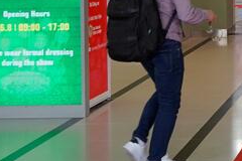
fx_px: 807
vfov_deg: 11.1
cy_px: -67
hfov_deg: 15.6
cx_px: 373
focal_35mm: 120
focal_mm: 24
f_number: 4
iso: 500
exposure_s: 1/160
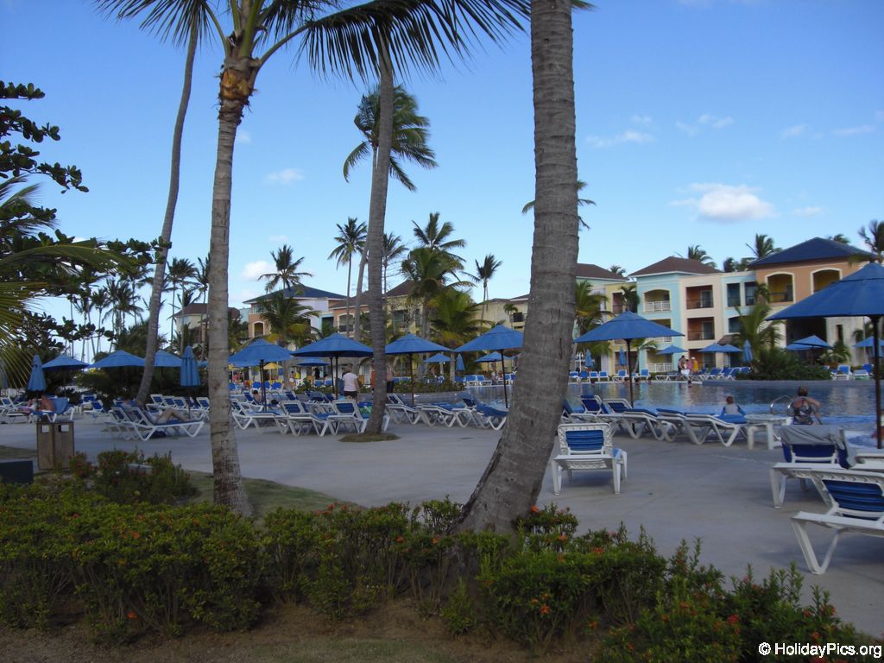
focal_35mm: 38
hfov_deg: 49.0
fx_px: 970
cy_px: 332
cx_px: 442
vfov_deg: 37.7
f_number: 2.7
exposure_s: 1/1000
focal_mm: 6.2
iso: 64
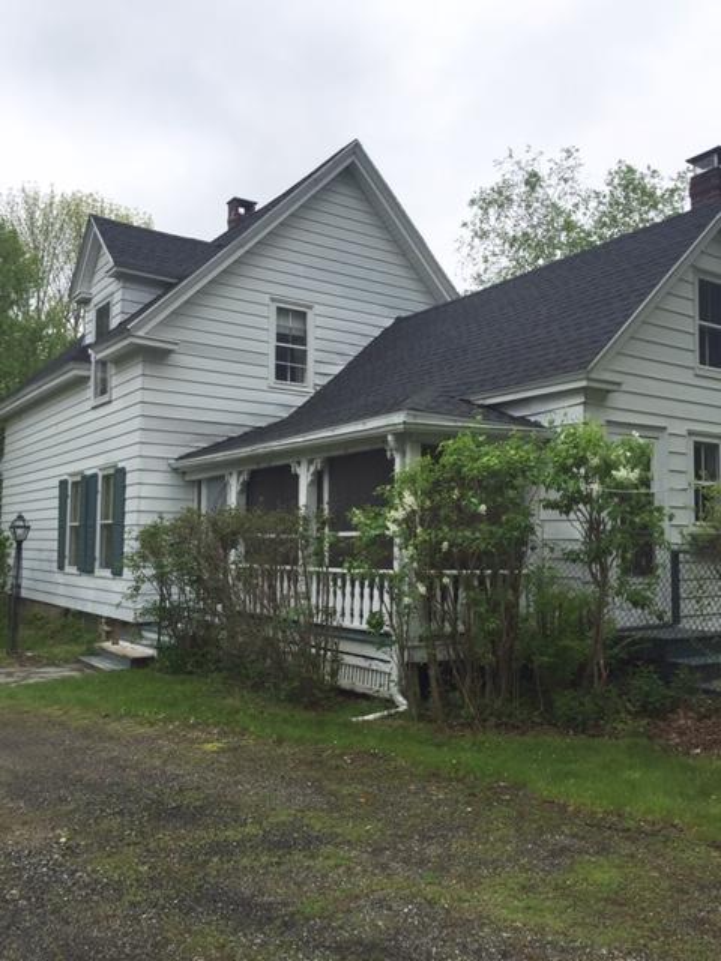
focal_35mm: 29
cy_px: 480
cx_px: 360
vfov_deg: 61.7
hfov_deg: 48.2
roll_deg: +0.3
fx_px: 805
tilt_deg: +4.6
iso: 32
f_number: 2.2
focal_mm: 4.15
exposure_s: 1/1721
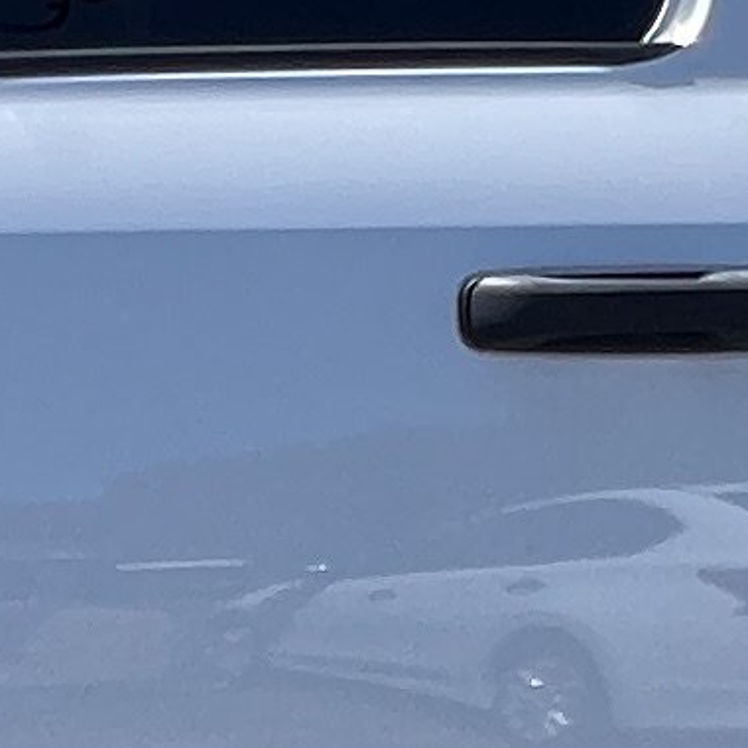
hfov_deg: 13.9
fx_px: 2983
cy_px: 886
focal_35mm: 122
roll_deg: -1.0
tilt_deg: -14.2
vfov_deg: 13.9
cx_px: -152
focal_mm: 1.57
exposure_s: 1/960
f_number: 1.8
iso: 32
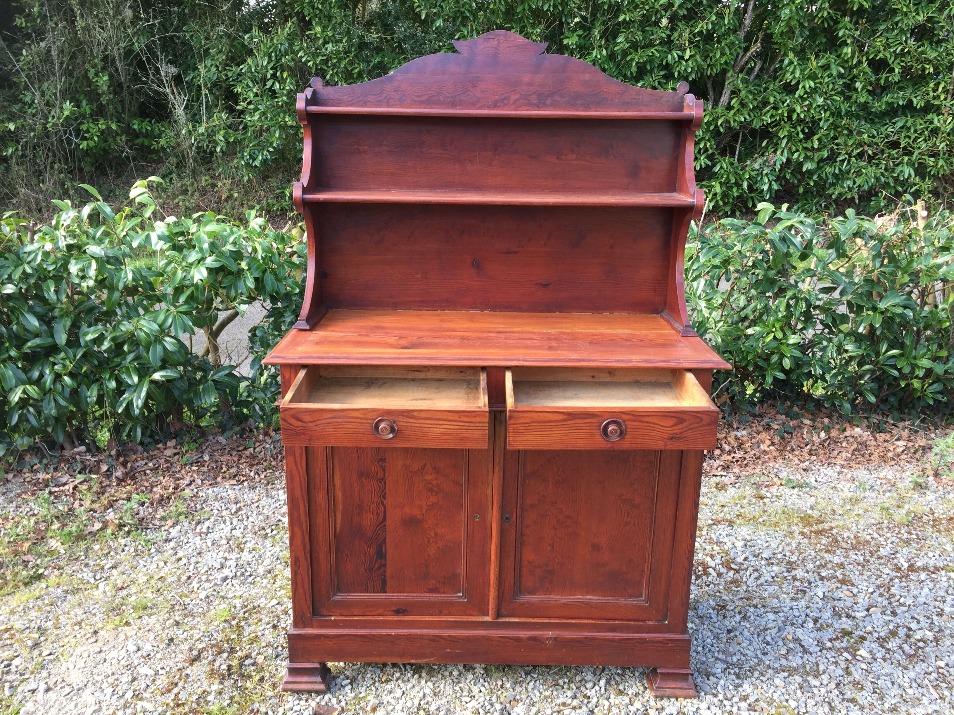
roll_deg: -2.8
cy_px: 358
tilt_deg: -17.7
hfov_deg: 61.7
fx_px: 799
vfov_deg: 48.2
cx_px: 477
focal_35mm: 29
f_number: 2.2
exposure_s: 1/110
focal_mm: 4.15
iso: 32
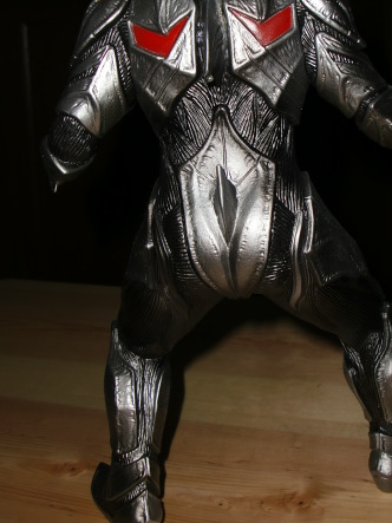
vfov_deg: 36.5
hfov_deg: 27.9
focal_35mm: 52
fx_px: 786
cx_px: 255
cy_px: 176
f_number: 7.9
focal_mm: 6.3
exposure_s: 1/30
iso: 64
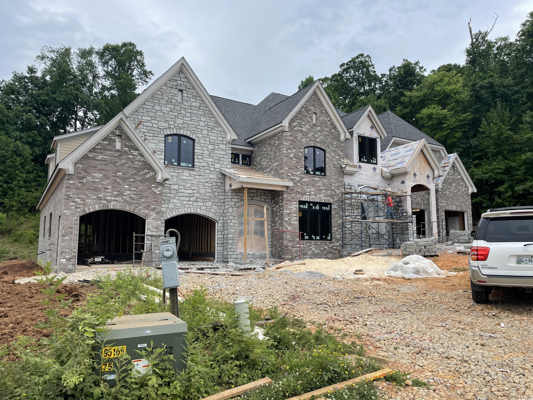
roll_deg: -0.1
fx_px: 400
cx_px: 266
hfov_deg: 67.3
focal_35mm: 26
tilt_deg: +7.1
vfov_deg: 53.1
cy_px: 200
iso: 32
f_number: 1.6
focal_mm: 4.2
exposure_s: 1/1642
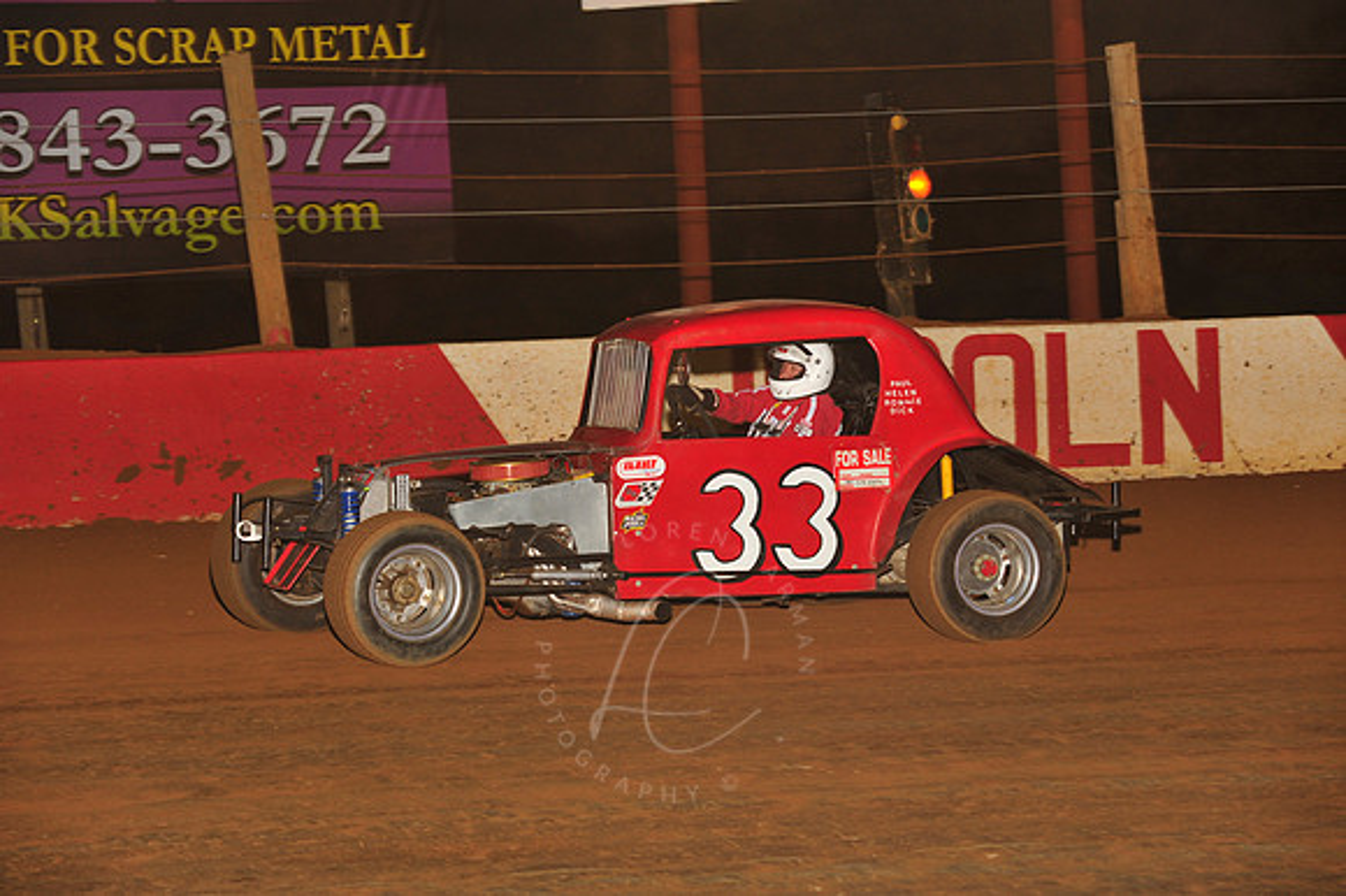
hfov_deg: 17.1
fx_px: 4484
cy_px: 448
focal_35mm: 120
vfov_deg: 11.4
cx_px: 673
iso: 640
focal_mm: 120
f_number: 6.3
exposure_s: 1/250
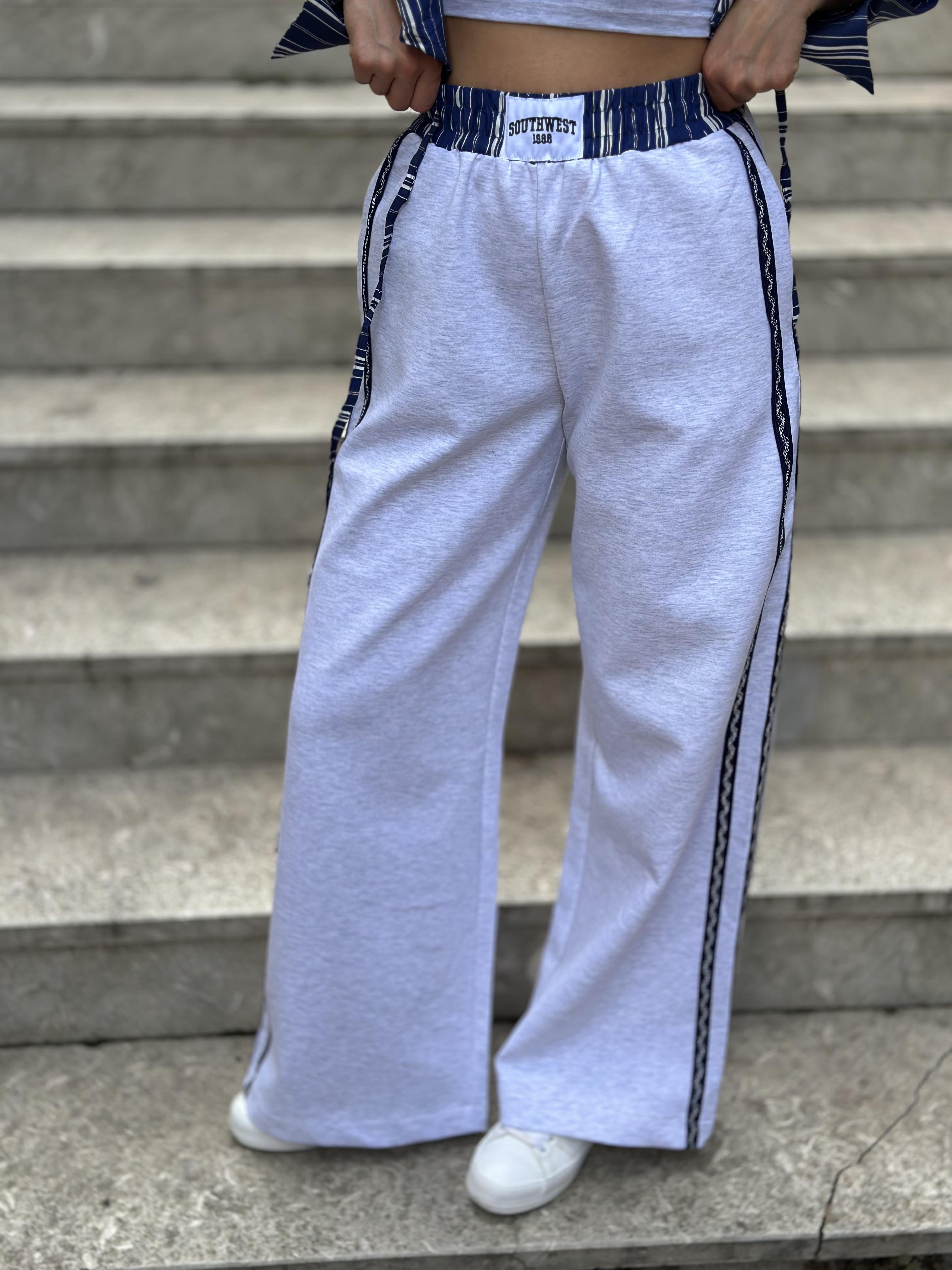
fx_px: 1760
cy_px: 635
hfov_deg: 30.3
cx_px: 476
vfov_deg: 39.7
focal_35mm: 48
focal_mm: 6.86
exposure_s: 1/604
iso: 80
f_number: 1.78
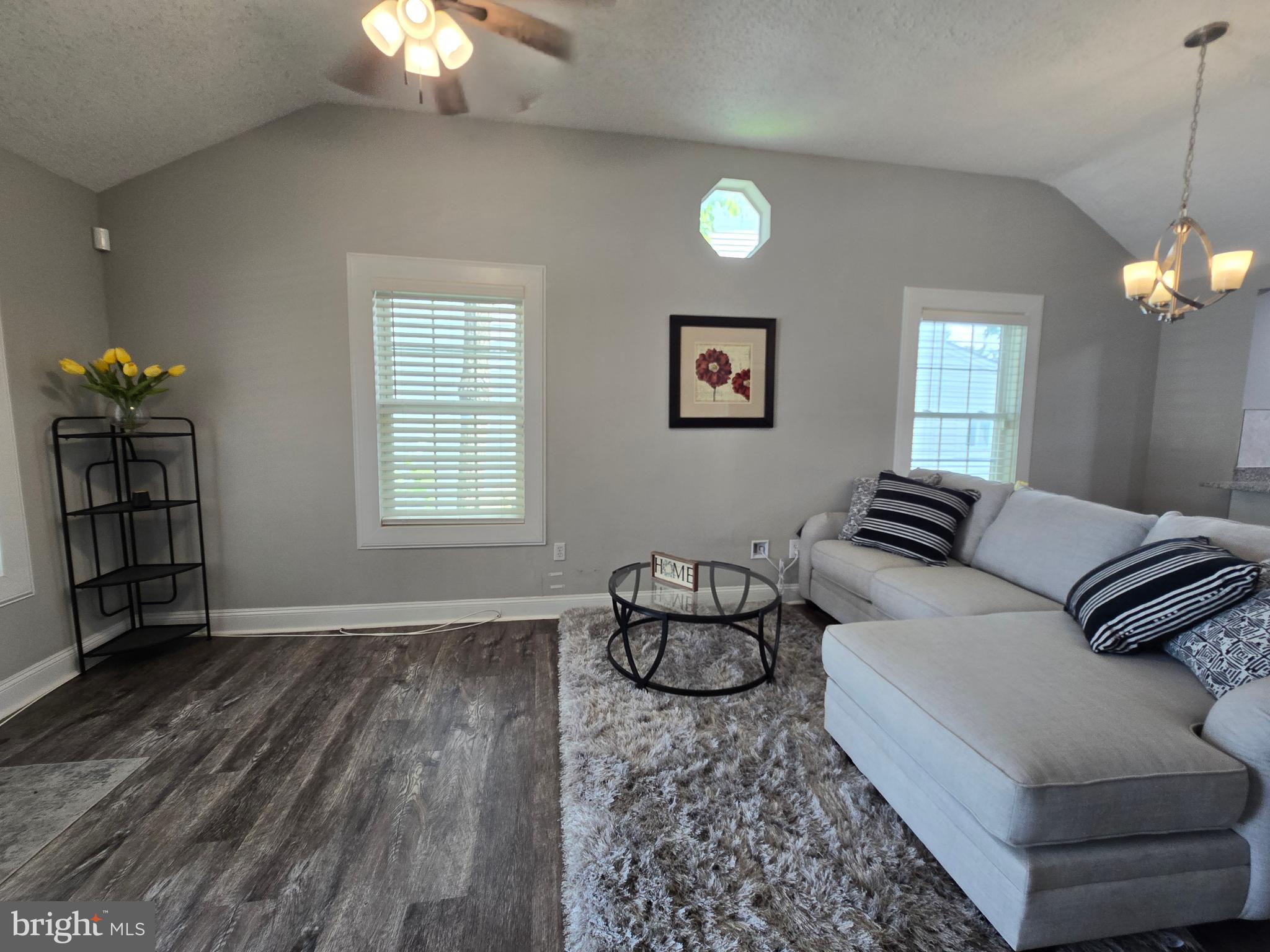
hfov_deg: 106.2
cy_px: 476
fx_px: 477
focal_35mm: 13
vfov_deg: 89.9
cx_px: 635
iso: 80
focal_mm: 2.2
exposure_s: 1/60
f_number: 2.2
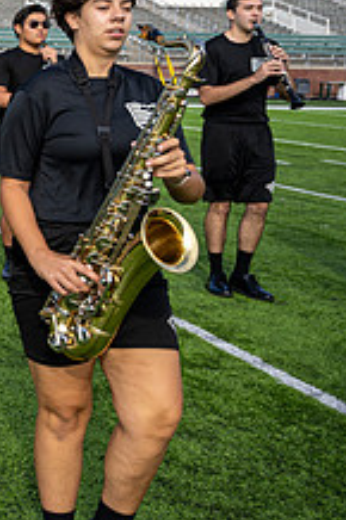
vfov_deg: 31.0
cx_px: -339
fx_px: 924
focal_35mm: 64
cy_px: 140
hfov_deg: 16.4
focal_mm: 24
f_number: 4.5
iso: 80
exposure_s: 1/250
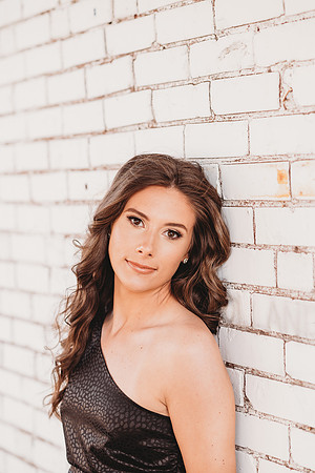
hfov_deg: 16.1
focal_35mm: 85
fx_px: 1116
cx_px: 158
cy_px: 236
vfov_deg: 23.9
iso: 100
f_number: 2.5
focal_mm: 85
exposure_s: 1/250
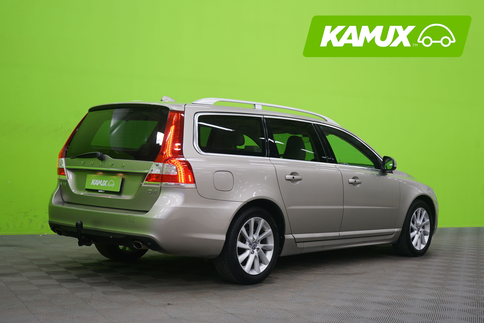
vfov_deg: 26.5
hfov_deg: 38.9
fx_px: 686
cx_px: 242
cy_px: 162
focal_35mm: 51
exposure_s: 1/8
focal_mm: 51
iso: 400
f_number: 5
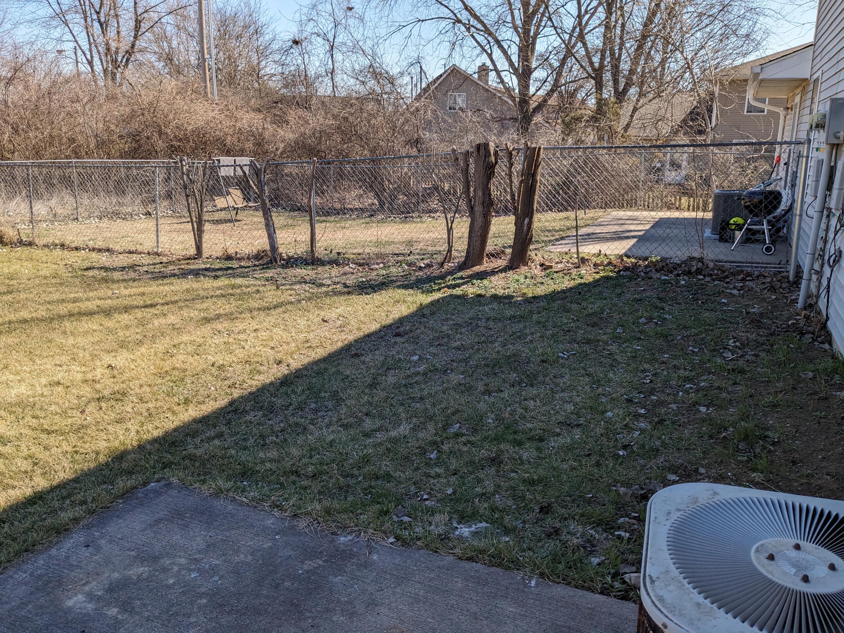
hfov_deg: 65.3
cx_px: 422
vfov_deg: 51.4
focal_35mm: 27
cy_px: 316
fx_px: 658
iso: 51
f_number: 1.73
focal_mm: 4.38
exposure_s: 1/1669
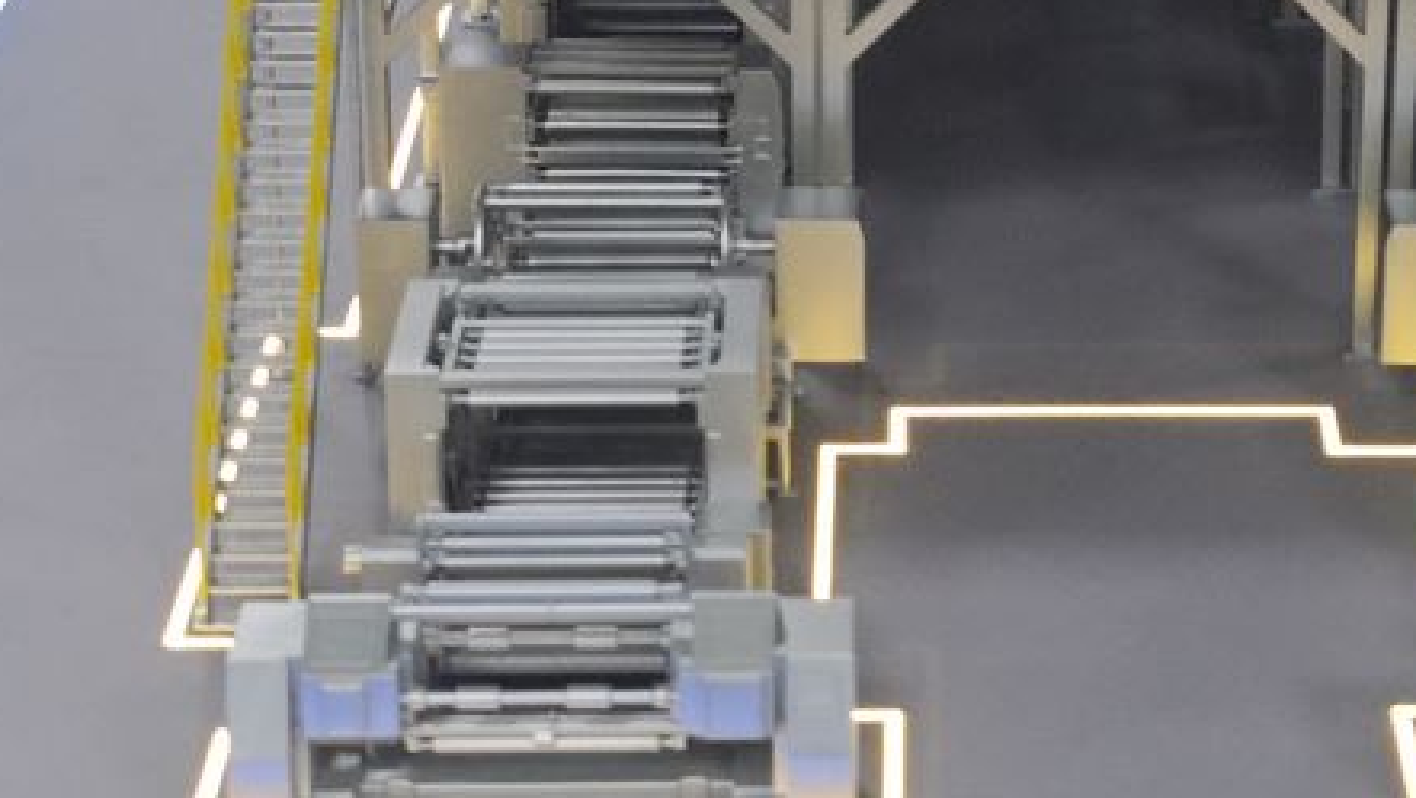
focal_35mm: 116
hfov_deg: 18.3
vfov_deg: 10.4
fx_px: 4357
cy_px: 87
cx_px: 1157
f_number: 1.9
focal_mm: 8.7
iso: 1600
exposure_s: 1/500
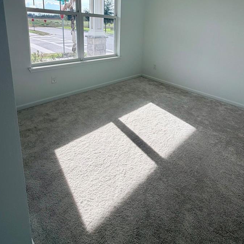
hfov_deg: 69.0
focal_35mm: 22
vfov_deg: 65.8
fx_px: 175
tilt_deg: -12.1
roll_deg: -4.7
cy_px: 64
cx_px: 146
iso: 50
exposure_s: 1/312
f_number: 2.2
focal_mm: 2.22
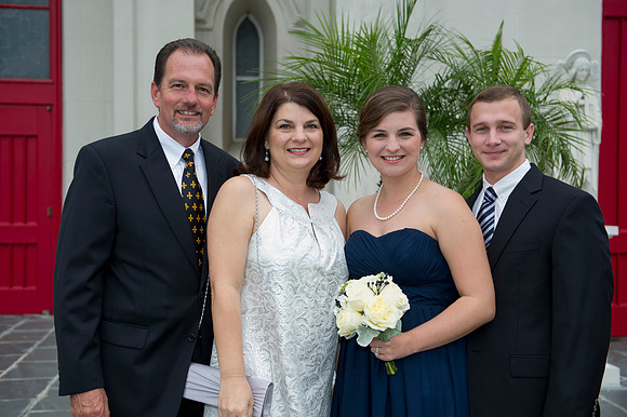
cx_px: 314
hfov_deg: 39.6
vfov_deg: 27.0
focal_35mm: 50
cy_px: 208
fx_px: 870
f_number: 4
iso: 400
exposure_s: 1/160
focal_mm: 50
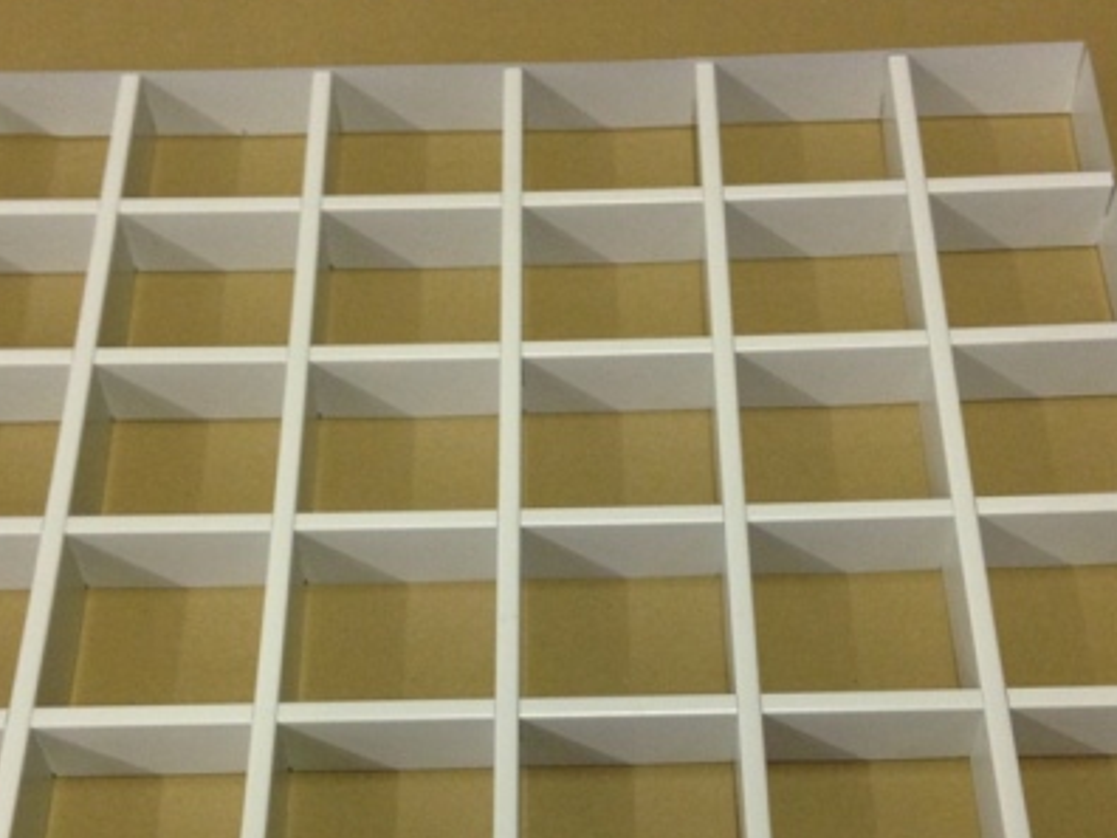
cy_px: 694
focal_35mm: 58
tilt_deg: -56.9
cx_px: 575
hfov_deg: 33.2
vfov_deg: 24.7
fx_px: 1872
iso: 125
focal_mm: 4.12
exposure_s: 1/20
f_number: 2.4
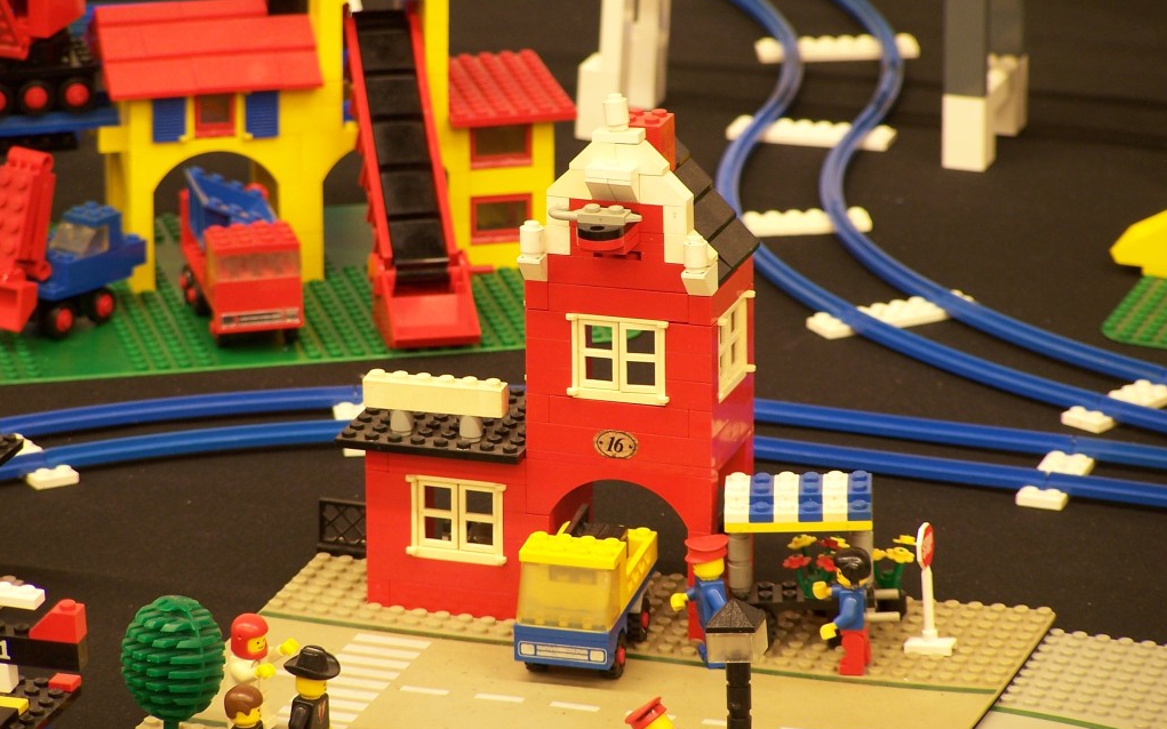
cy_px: 352
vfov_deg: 4.6
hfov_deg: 7.4
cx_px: 583
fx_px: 9064
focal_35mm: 285
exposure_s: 1/2
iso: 80
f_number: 3.6
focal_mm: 44.4
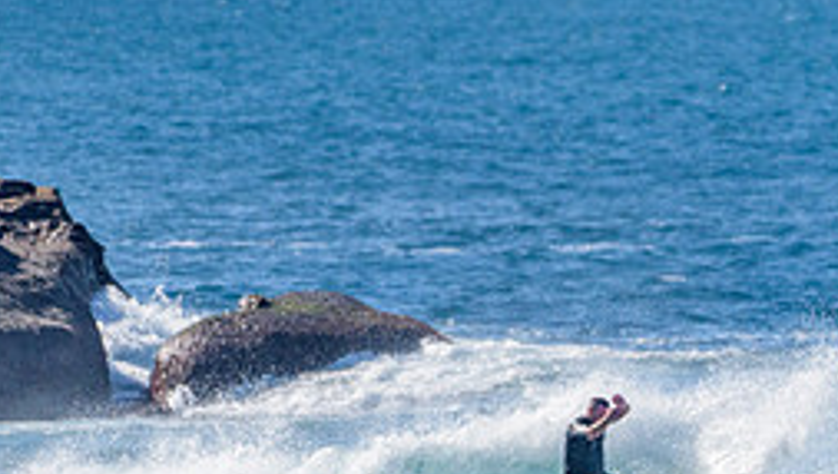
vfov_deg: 0.8
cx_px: 582
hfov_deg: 1.5
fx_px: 32724
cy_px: 482
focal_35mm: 1471
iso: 500
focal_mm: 500
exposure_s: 1/8000
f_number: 5.6
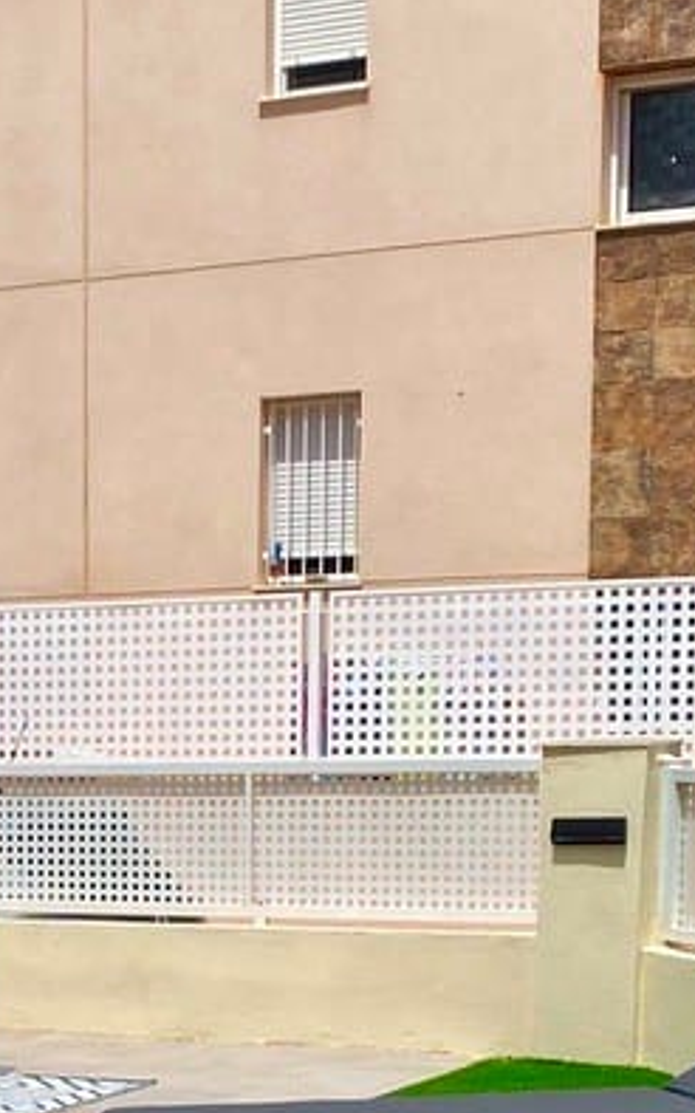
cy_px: 1107
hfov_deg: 12.8
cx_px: -268
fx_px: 2972
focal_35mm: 98
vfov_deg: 20.5
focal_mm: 4.25
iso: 32
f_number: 1.8
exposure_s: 1/6410
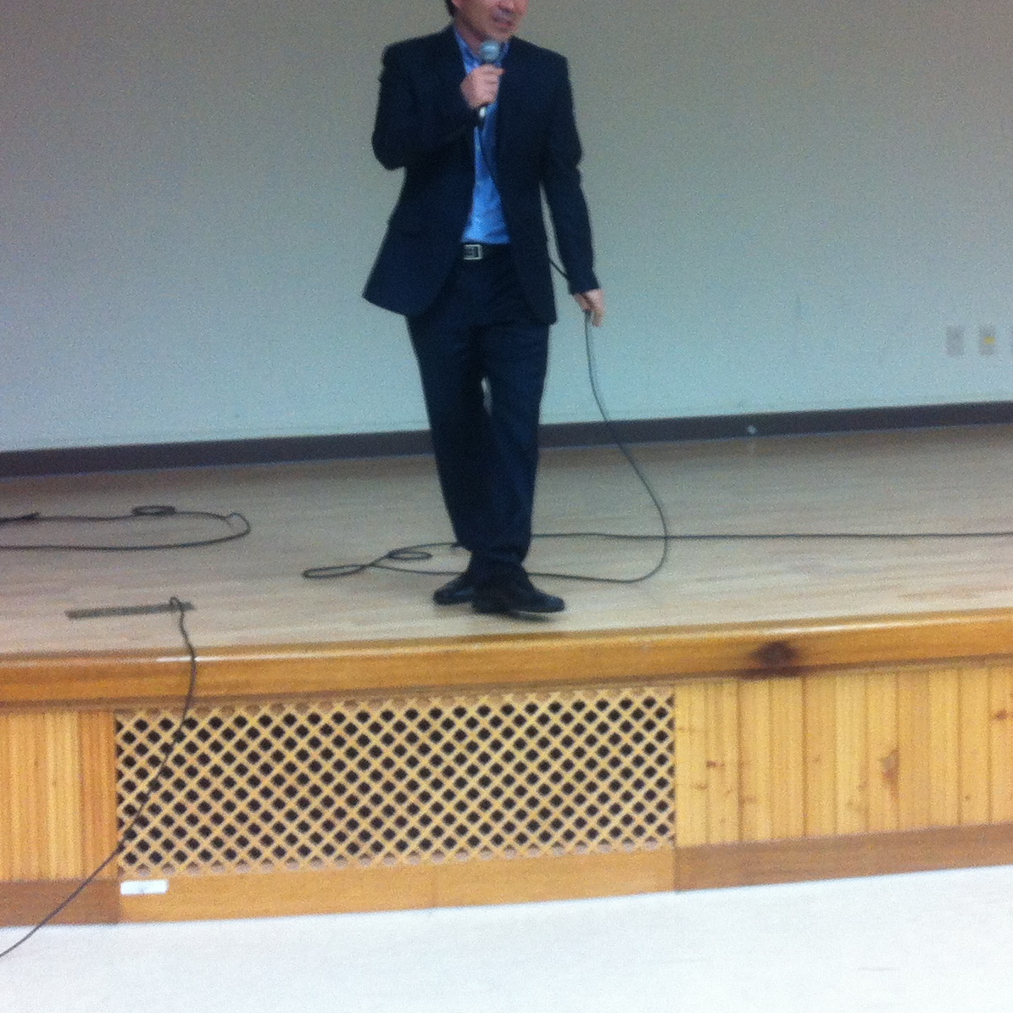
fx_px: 2218
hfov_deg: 25.7
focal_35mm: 67
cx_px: 582
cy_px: 272
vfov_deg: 25.5
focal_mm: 3.85
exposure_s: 1/15
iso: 125
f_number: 2.8
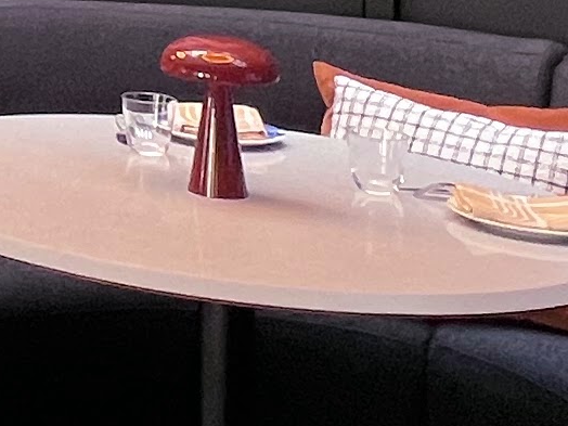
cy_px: -373
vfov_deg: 13.2
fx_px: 1641
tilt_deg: +6.7
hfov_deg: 16.8
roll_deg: +0.3
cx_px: -403
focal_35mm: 100
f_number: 1.8
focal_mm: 1.57
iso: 125
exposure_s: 1/50
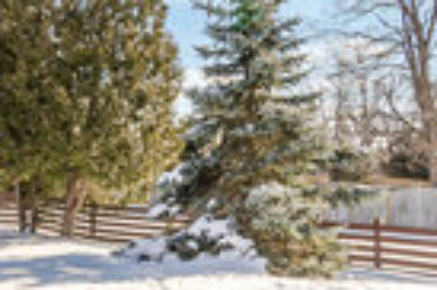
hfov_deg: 26.1
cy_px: 164
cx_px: -73
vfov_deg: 19.4
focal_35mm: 70
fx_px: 849
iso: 50
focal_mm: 10
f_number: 7.1
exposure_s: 1/250
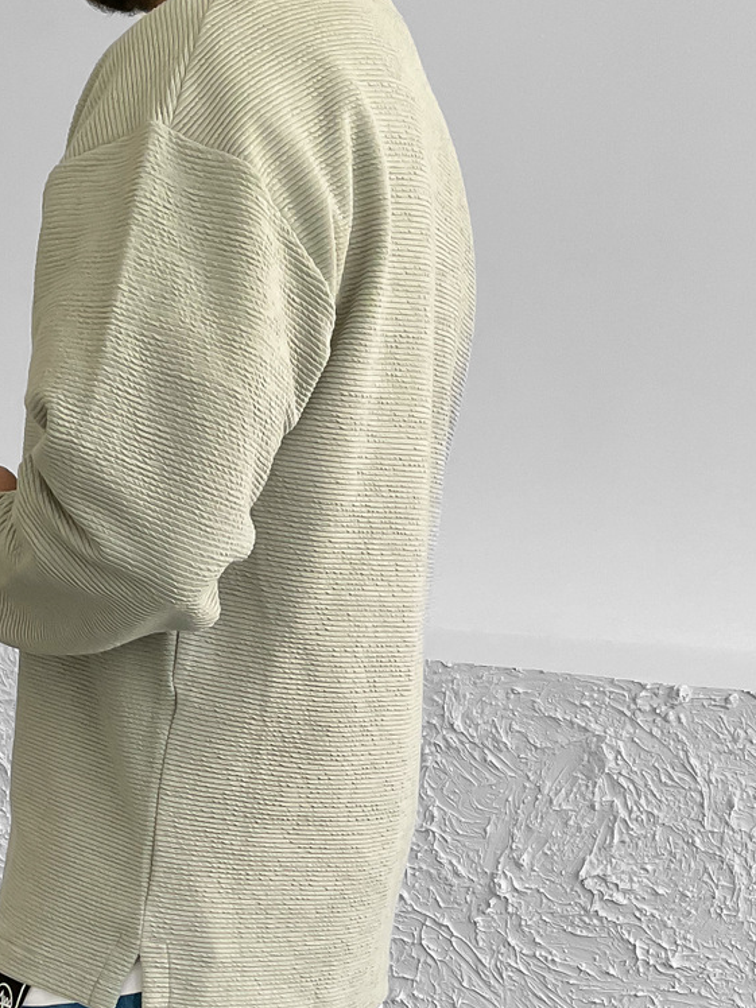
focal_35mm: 62
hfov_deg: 23.5
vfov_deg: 30.3
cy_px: 842
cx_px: 241
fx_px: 1805
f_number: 1.8
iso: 64
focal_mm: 3
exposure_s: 1/115
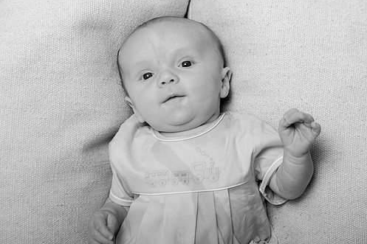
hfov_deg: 17.2
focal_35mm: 119
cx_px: 191
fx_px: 1213
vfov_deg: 11.5
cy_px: 133
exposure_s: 1/200
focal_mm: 102
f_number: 5.6
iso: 250
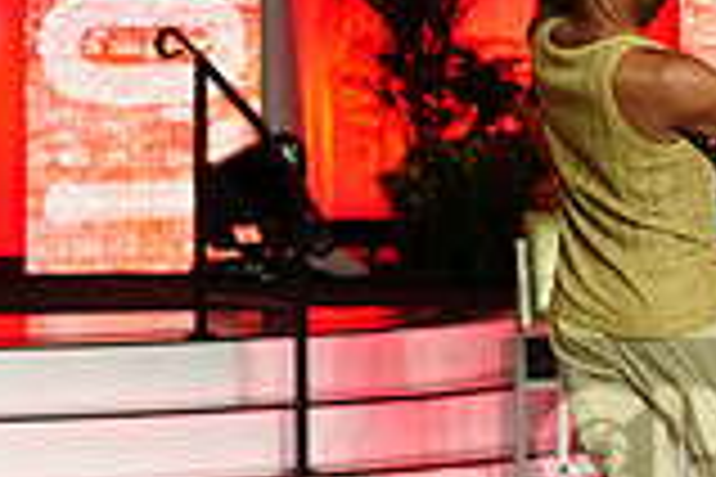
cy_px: 457
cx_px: 991
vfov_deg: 5.3
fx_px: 5151
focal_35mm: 259
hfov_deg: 7.8
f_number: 4
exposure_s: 1/400
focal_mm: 71
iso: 2000
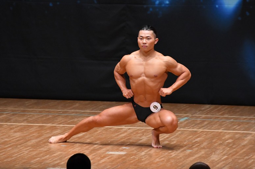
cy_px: 84
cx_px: 128
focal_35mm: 375
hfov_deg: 5.5
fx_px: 2655
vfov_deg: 3.7
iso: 5000
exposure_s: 1/400
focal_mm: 250
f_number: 5.6
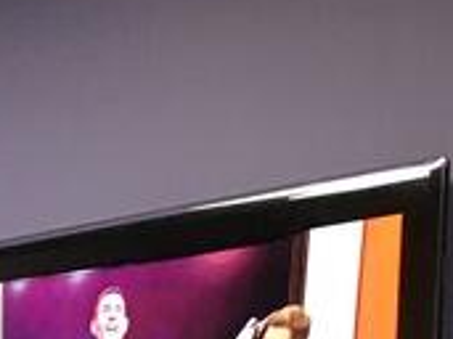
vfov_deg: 7.9
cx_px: -527
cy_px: 911
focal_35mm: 170
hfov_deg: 10.5
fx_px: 2223
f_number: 2.2
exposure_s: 1/33
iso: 100
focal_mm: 4.15
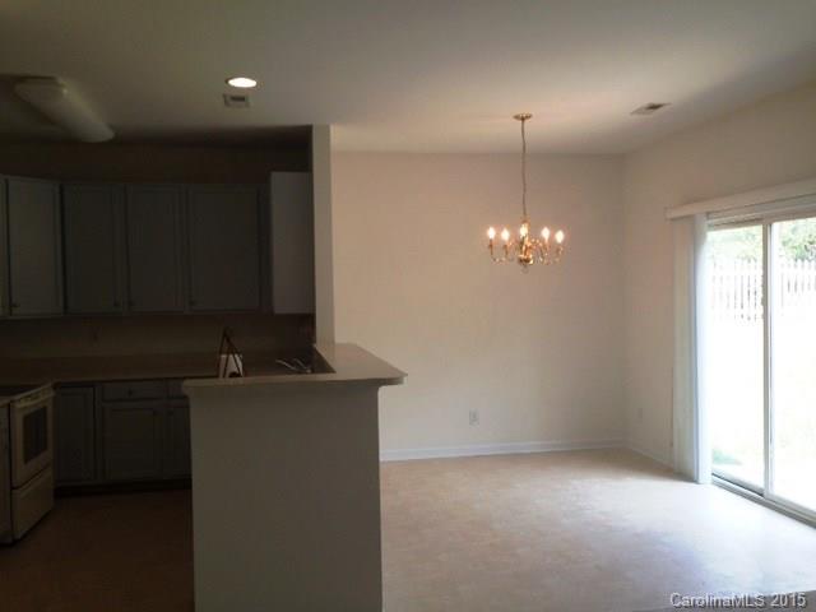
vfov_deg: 42.9
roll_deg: +2.4
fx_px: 778
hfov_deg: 55.4
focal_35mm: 33
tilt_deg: -0.9
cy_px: 306
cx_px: 408
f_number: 2.4
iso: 50
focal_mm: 4.12
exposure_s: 1/120
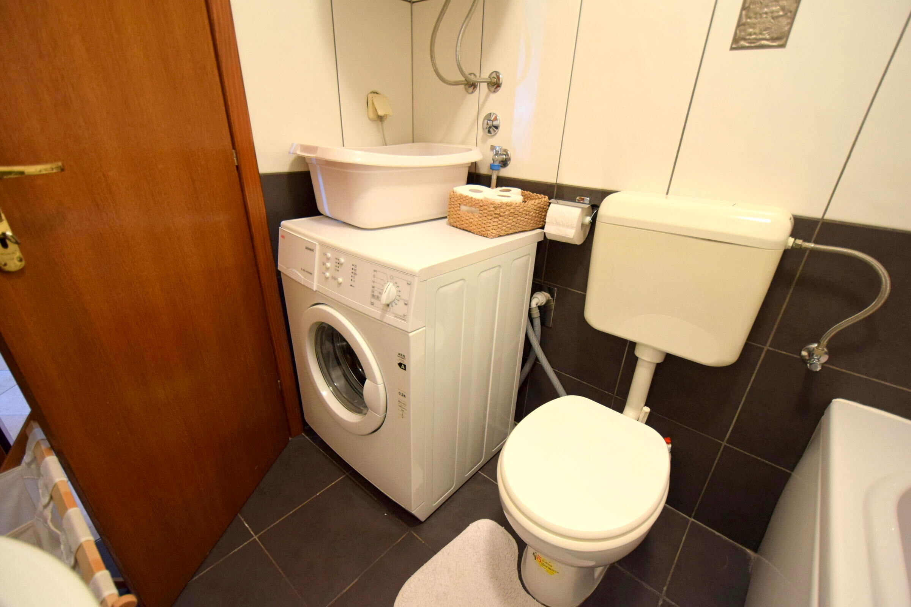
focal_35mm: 15
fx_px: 380
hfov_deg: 100.4
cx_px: 456
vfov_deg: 77.3
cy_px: 304
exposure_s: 1/60
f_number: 3.5
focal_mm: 10
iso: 1250
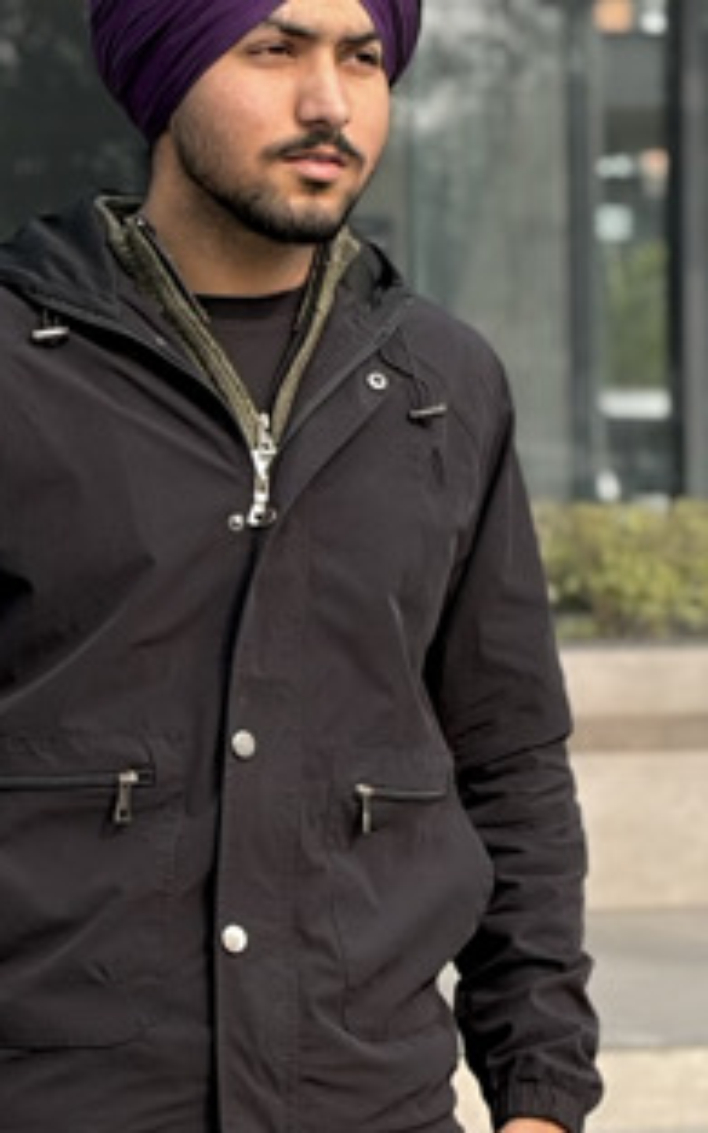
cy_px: 1075
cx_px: 330
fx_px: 5588
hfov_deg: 7.2
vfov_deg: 11.5
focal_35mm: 181
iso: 32
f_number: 1.6
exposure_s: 1/1287
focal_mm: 5.96
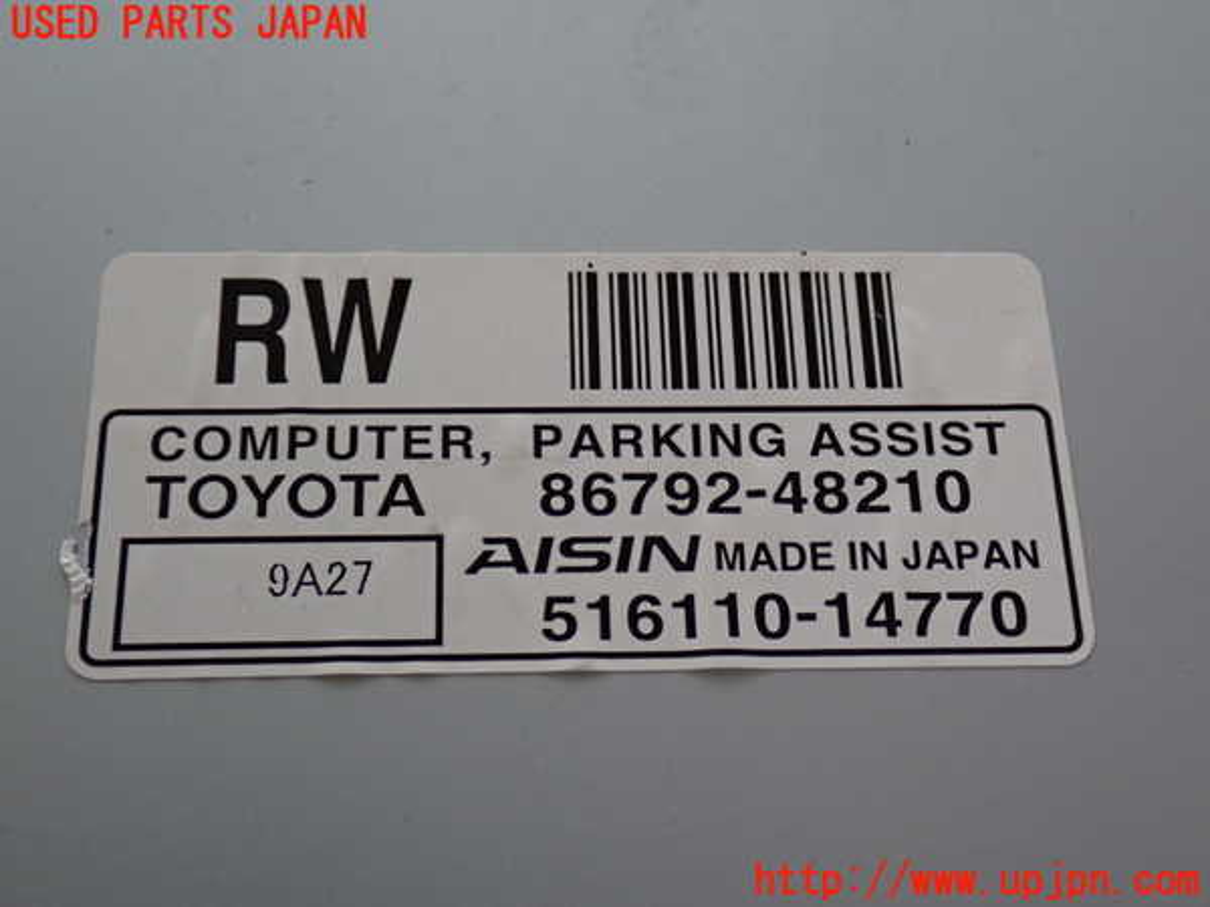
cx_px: 605
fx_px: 1643
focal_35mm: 47
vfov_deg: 30.9
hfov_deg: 40.4
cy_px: 454
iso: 250
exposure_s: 1/50
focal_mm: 8.4
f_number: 3.1
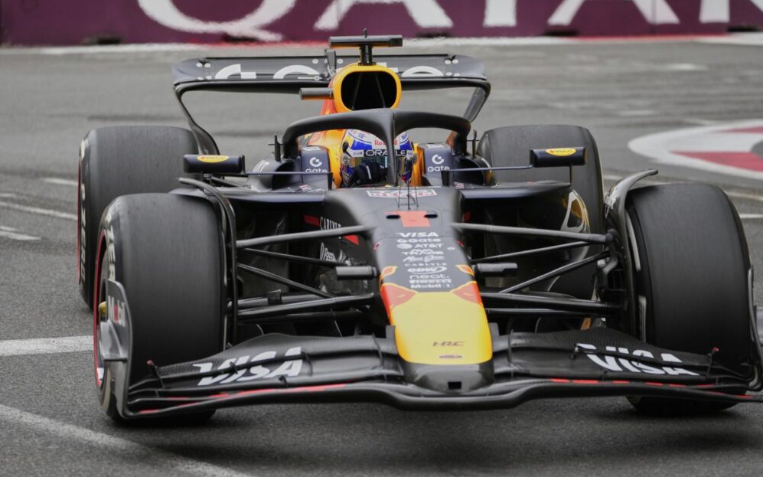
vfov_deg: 5.6
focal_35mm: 234
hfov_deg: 9.0
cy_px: 240
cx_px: 382
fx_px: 4866
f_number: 5.6
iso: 2500
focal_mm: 229
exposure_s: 1/1600
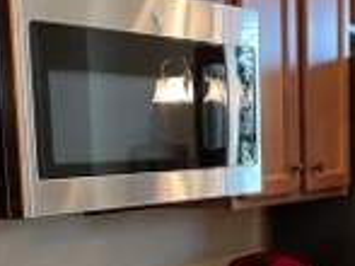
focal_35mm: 95
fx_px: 973
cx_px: 222
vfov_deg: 15.1
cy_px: 293
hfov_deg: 20.6
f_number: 1.8
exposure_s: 1/60
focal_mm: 3
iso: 160
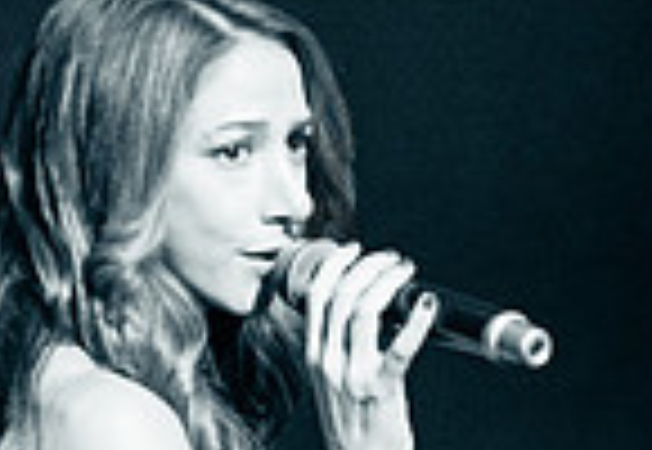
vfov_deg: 1.8
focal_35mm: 798
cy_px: 569
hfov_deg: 2.6
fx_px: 14607
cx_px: 212
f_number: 2.8
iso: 4000
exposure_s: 1/500
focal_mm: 185
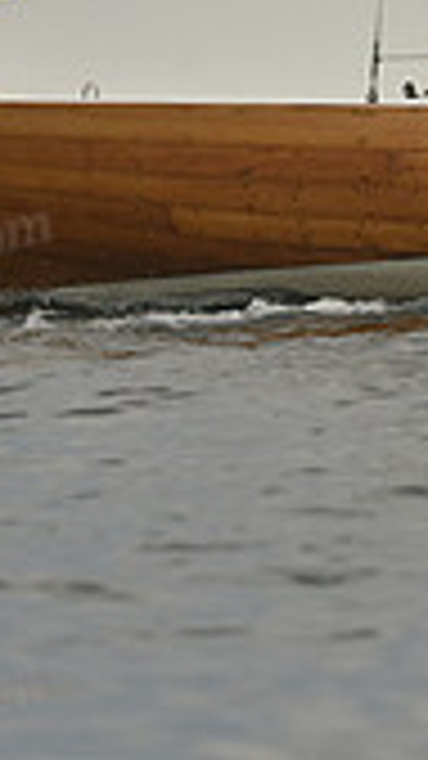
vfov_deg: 2.3
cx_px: 288
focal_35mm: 933
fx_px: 18833
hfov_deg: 1.3
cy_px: -7
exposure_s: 1/1000
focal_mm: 260
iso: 400
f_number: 6.3
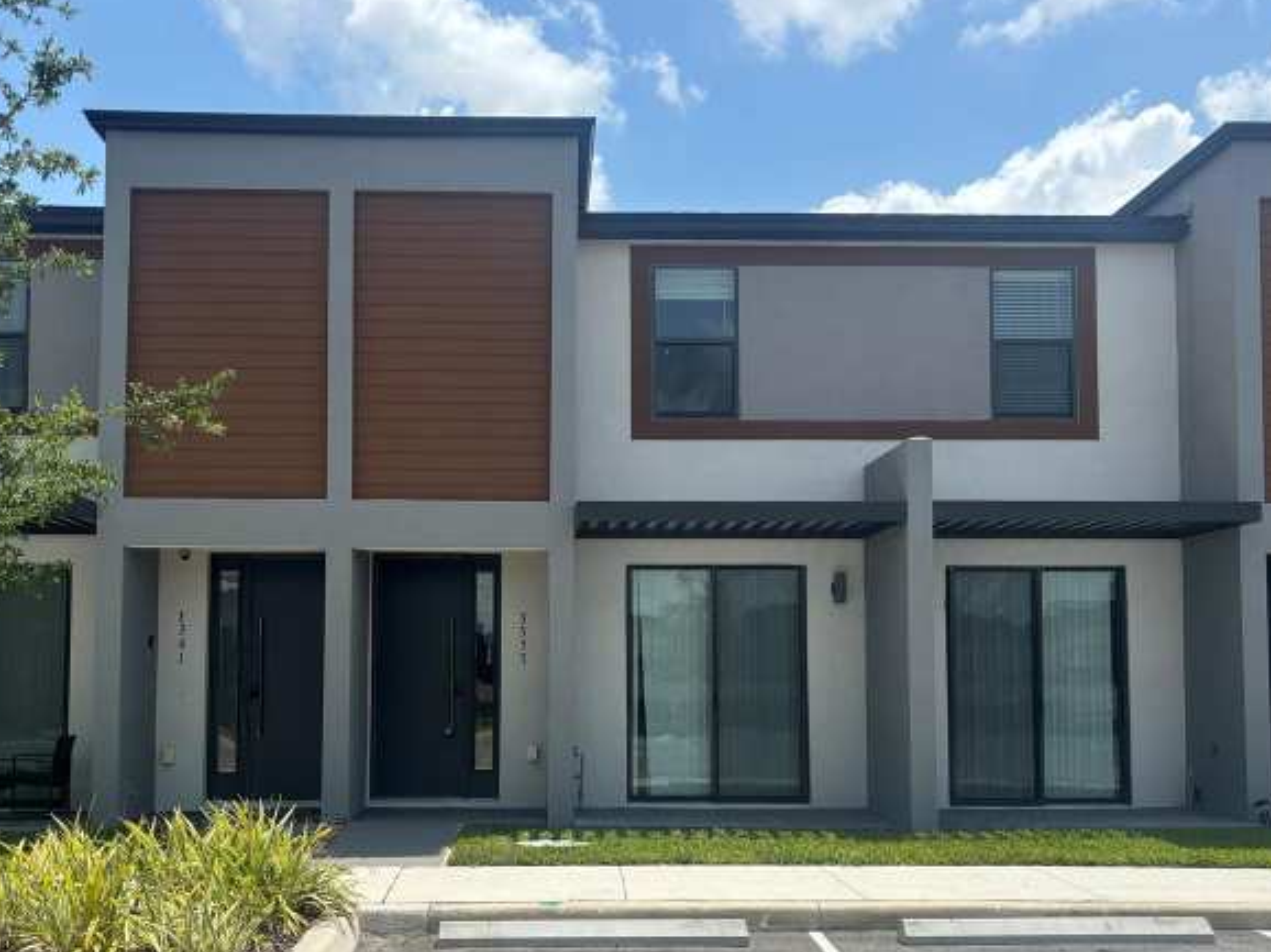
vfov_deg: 39.3
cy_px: 609
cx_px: 563
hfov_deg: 51.3
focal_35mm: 36
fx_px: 1321
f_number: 1.6
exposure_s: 1/3650
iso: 50
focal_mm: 5.96
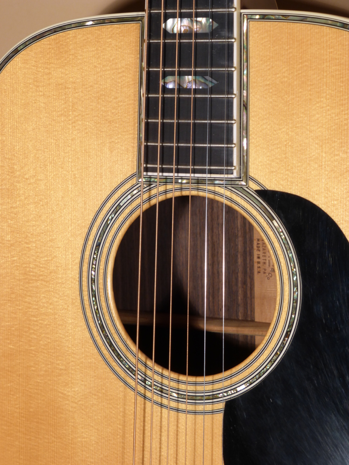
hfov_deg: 13.6
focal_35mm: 109
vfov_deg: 18.0
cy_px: 232
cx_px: 174
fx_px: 1465
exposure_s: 1/80
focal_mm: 19.4
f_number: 5.3
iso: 100
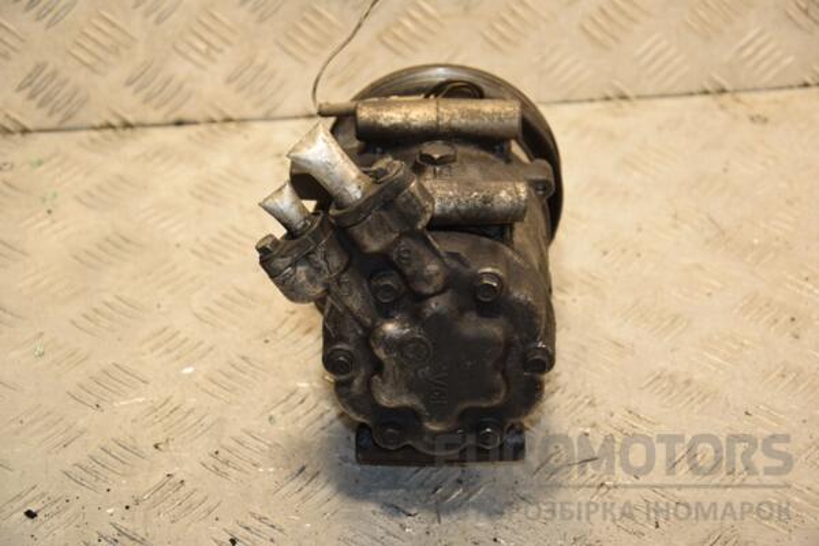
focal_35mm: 93
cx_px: 410
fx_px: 2116
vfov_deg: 14.7
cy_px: 273
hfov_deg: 21.9
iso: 800
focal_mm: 62
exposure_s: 1/200
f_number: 5.3
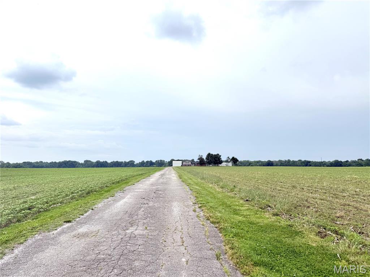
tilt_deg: +6.1
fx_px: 257
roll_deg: -0.2
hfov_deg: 71.6
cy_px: 138
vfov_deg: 56.8
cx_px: 185
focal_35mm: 24
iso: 80
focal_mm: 6.76
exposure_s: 1/4167
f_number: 1.78
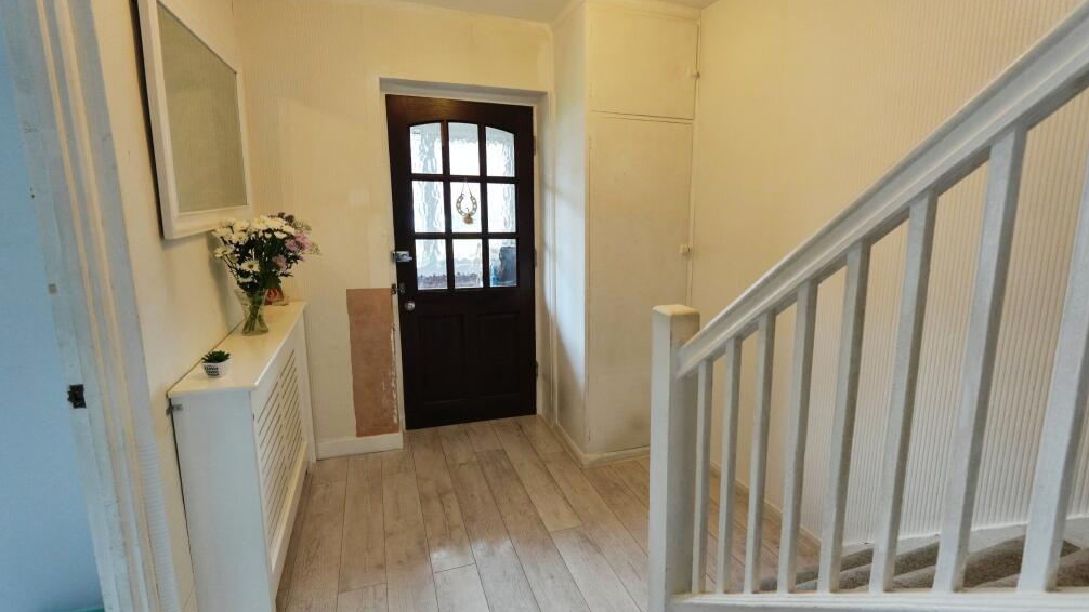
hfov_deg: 99.4
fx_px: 462
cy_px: 345
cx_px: 537
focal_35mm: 16
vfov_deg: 66.8
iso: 800
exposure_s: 1/160
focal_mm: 10
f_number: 4
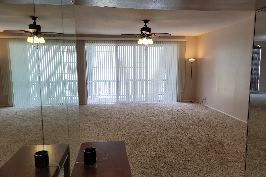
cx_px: 135
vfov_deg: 46.4
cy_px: 95
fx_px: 207
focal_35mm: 28
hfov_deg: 65.5
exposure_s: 1/120
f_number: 1.8
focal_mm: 5.4
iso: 64
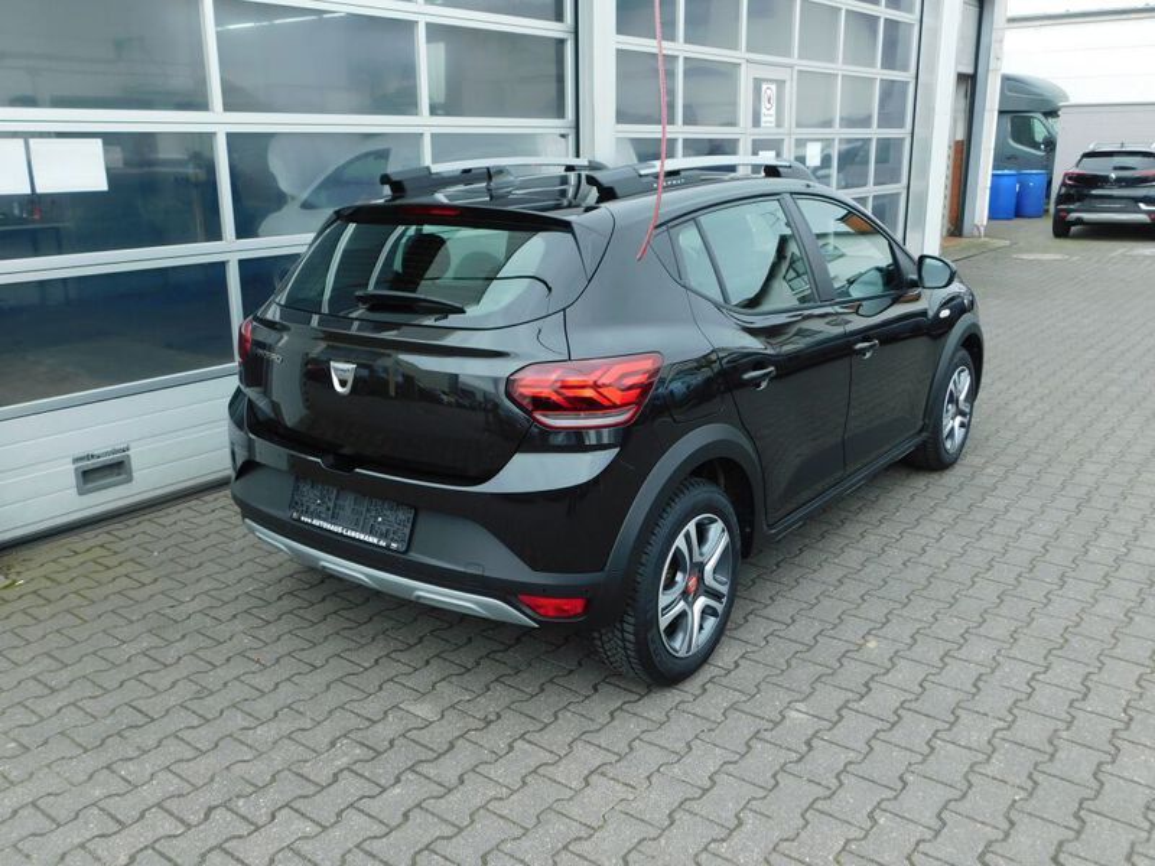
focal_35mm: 30
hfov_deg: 60.0
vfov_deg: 46.8
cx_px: 578
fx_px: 1001
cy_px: 433
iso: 125
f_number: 3.2
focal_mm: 5.3
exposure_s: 1/100
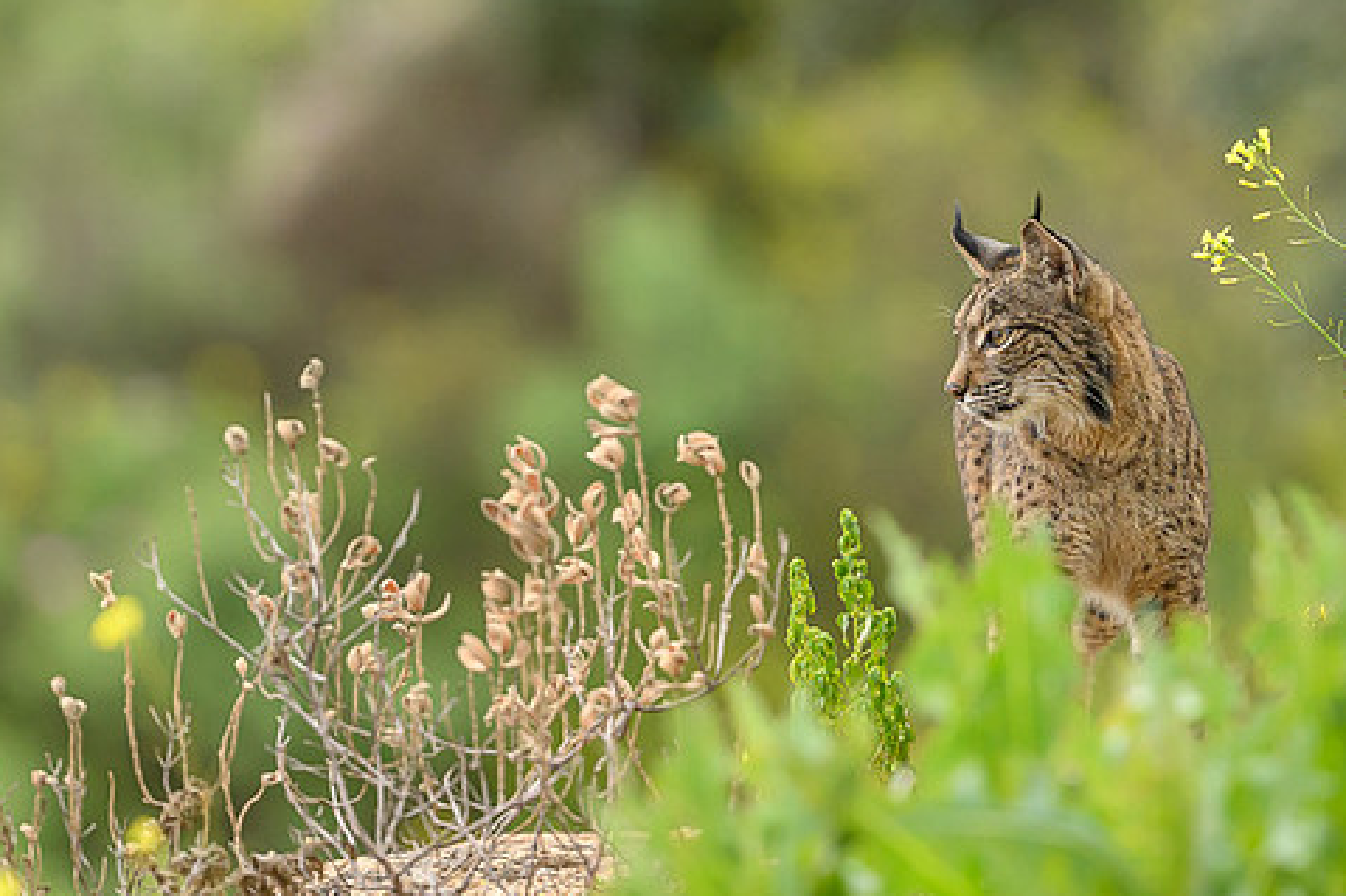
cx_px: 1054
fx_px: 29339
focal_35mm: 785
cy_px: 282
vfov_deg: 1.8
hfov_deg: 2.6
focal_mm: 400
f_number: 4
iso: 900
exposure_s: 1/2000
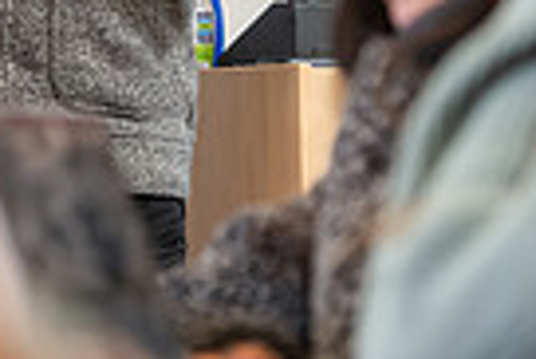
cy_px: -73
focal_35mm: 447
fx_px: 6662
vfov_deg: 3.1
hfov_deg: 4.6
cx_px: -51
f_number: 3.2
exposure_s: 1/200
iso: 640
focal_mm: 105
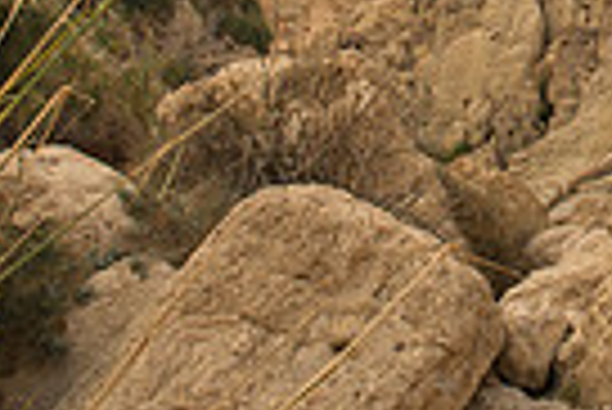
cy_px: -219
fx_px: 1736
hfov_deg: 18.9
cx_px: 734
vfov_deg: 12.7
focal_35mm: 102
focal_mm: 24
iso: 200
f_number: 2.8
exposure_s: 1/1600
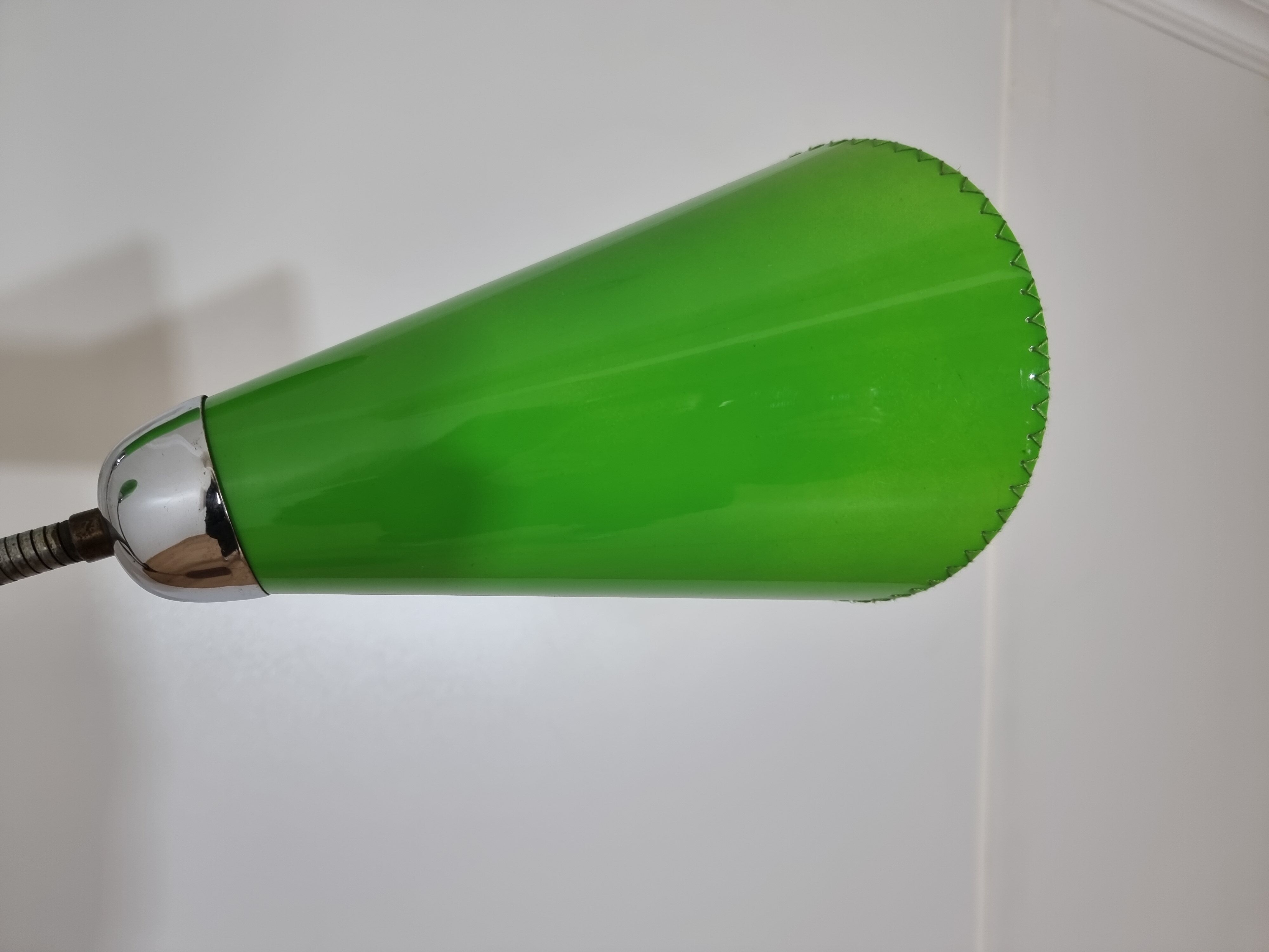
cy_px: 476
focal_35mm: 24
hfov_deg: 71.6
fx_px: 880
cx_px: 634
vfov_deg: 56.8
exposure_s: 1/100
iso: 50
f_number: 1.8
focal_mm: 6.7
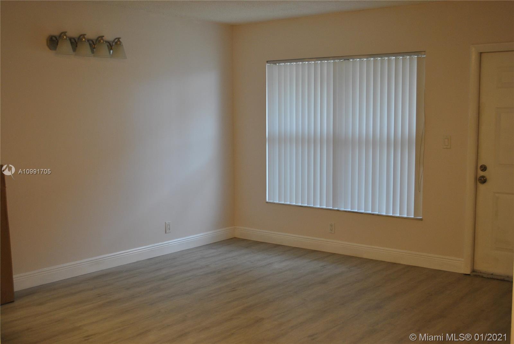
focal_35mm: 42
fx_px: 600
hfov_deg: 46.4
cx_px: 257
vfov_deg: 32.0
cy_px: 172
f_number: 4.5
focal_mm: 28
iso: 400
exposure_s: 1/30
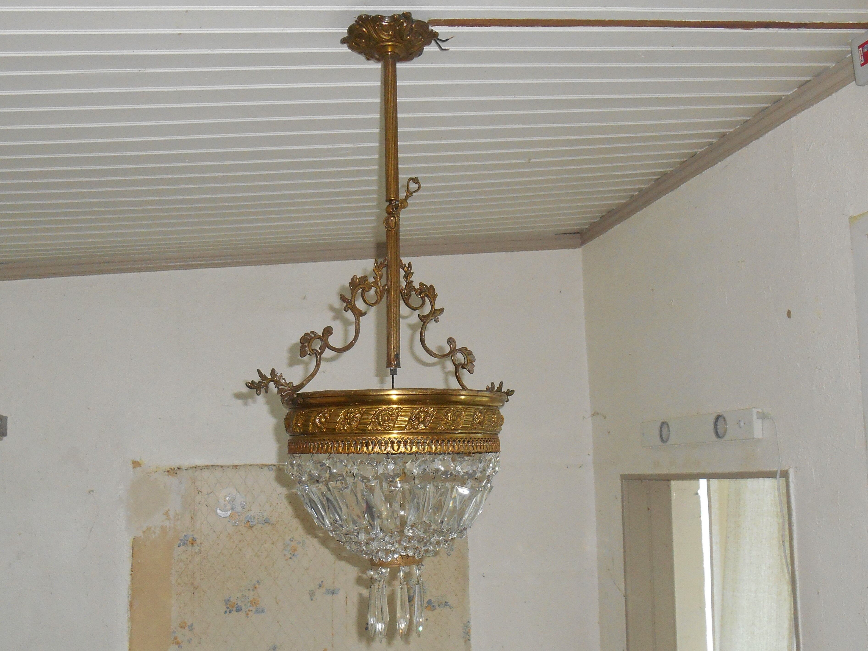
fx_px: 652
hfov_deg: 67.3
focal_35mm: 26
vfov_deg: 53.1
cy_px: 326
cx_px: 434
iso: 200
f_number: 3.4
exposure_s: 1/25
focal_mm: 4.7
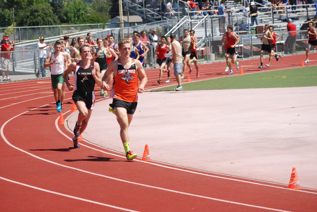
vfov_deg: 9.4
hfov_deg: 13.9
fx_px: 1296
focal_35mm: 147
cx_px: 158
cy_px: 106
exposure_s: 1/1000
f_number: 8
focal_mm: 98
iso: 400
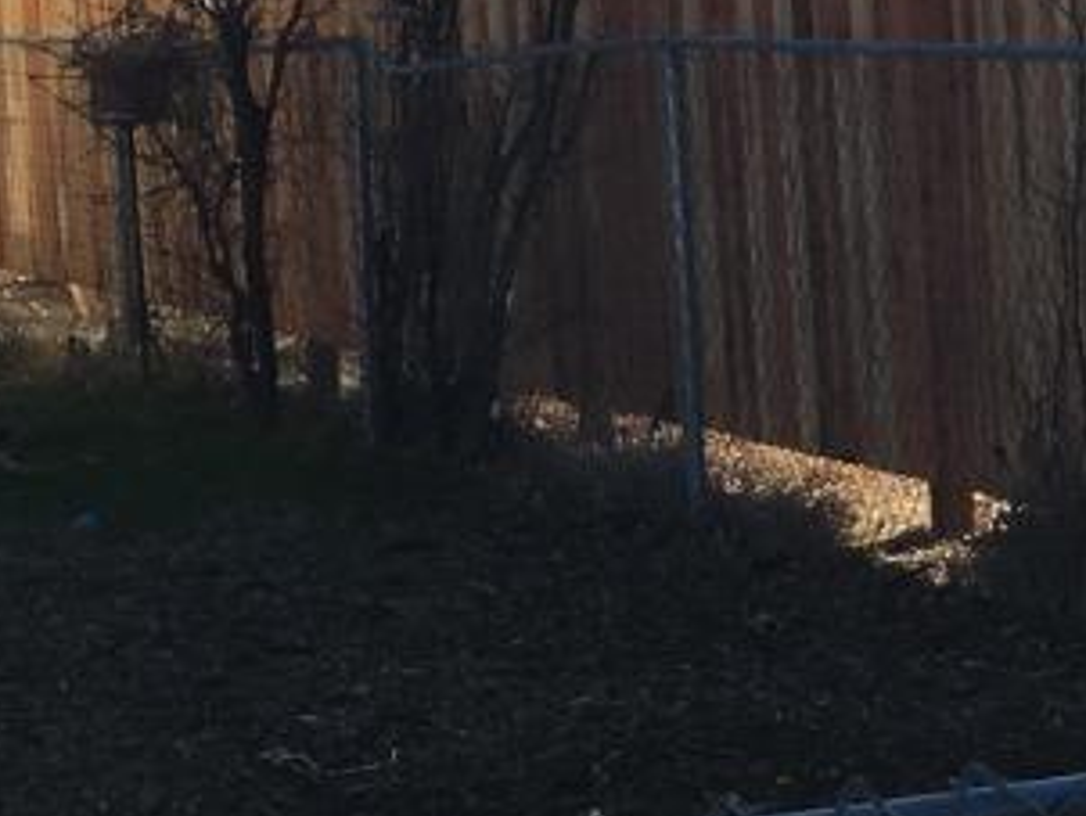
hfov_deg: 12.4
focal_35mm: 144
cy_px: 480
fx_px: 4521
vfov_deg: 10.3
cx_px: 2035
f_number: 2.2
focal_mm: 4.15
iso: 25
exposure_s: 1/894
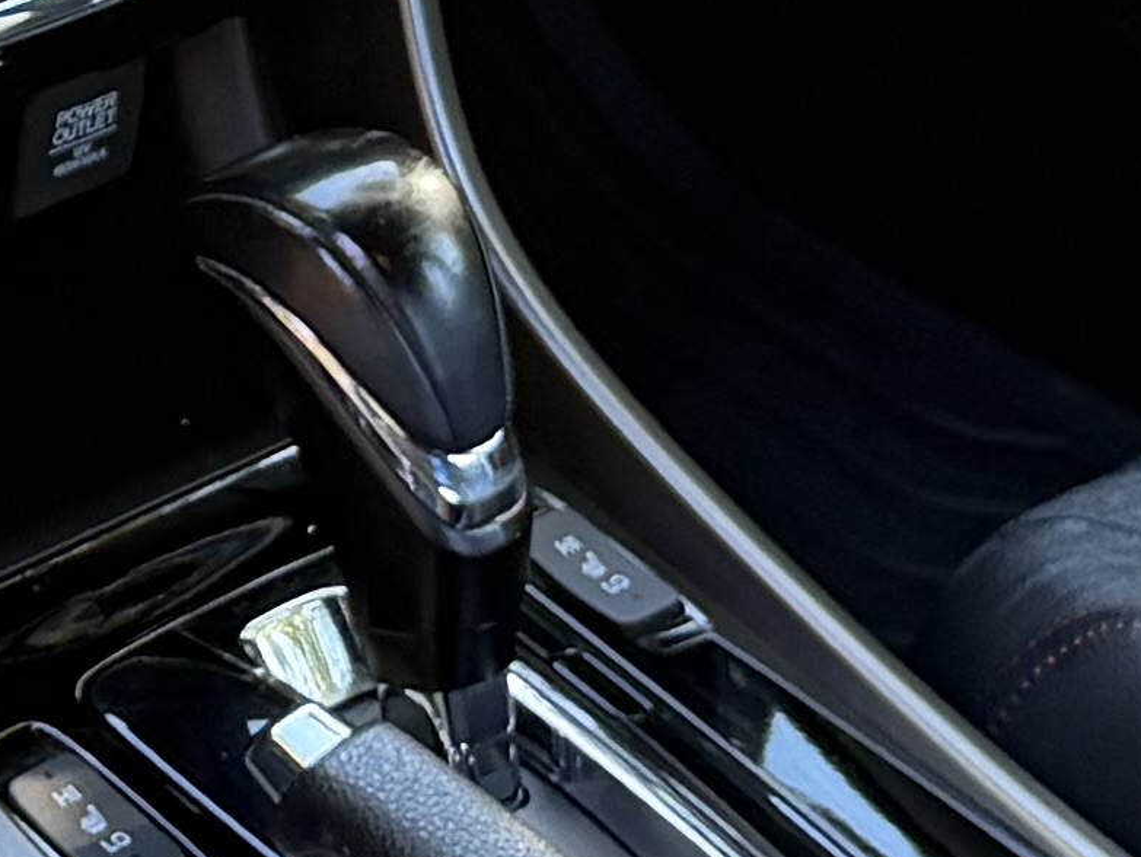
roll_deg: -0.6
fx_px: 5771
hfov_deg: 11.0
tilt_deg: -25.3
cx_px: -415
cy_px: -232
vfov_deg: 8.4
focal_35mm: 175
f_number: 1.78
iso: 200
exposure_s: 1/106
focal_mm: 6.76
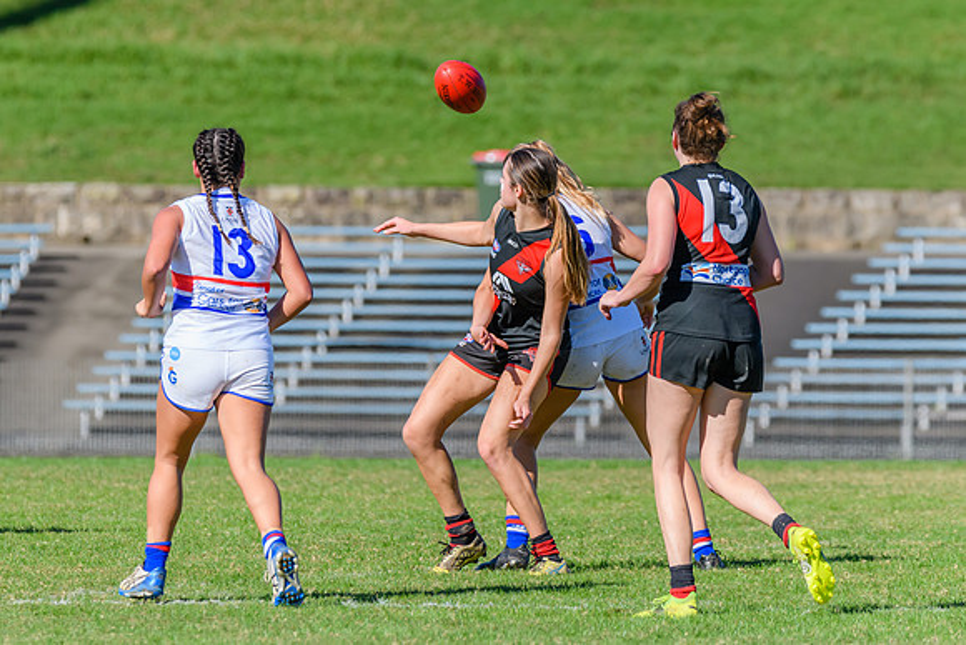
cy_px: 207
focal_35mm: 516
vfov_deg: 2.7
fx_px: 13861
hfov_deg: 4.0
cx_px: 470
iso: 640
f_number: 8
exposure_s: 1/1600
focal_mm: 380
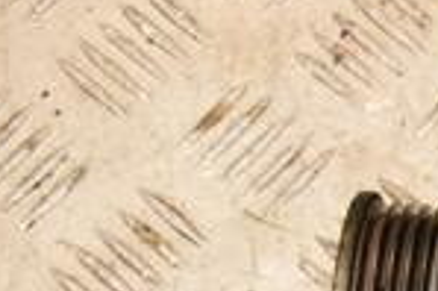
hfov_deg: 11.3
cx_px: 797
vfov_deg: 8.0
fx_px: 2054
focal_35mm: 169
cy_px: 409
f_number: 9
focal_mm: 28
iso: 800
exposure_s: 1/200
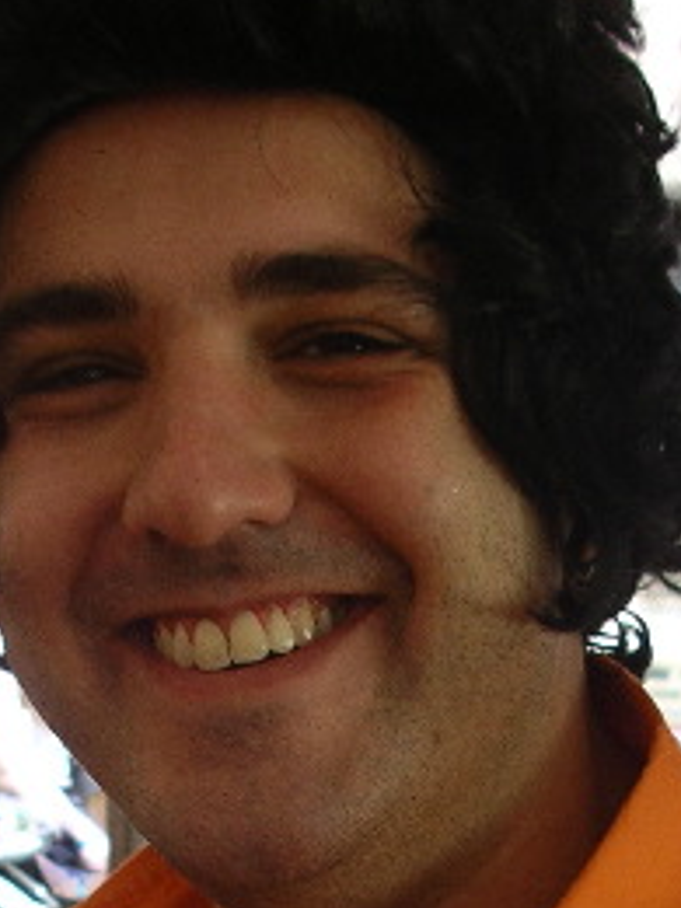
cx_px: 342
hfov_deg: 13.0
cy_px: 1009
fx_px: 2990
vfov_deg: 16.7
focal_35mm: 114
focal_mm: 7.8
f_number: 2.8
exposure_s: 1/48
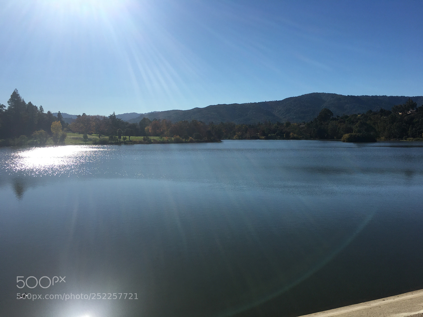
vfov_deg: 48.2
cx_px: 212
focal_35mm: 29
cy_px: 158
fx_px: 354
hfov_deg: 61.7
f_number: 2.2
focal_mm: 4.15
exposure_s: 1/3344
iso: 25
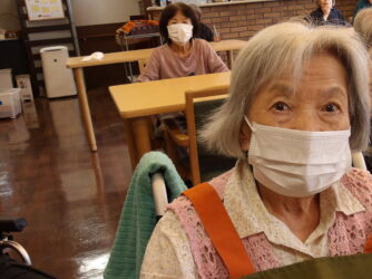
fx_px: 591
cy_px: 187
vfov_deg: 26.4
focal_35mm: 55
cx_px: 300
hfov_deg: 33.9
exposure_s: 1/28
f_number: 3.3
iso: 200
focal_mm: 6.1
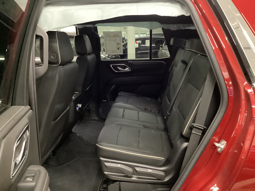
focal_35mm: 31
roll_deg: +0.7
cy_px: 96
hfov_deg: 58.4
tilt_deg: -14.4
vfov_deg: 45.4
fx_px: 228
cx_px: 128
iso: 800
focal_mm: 3.3
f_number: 2.4
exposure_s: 1/17
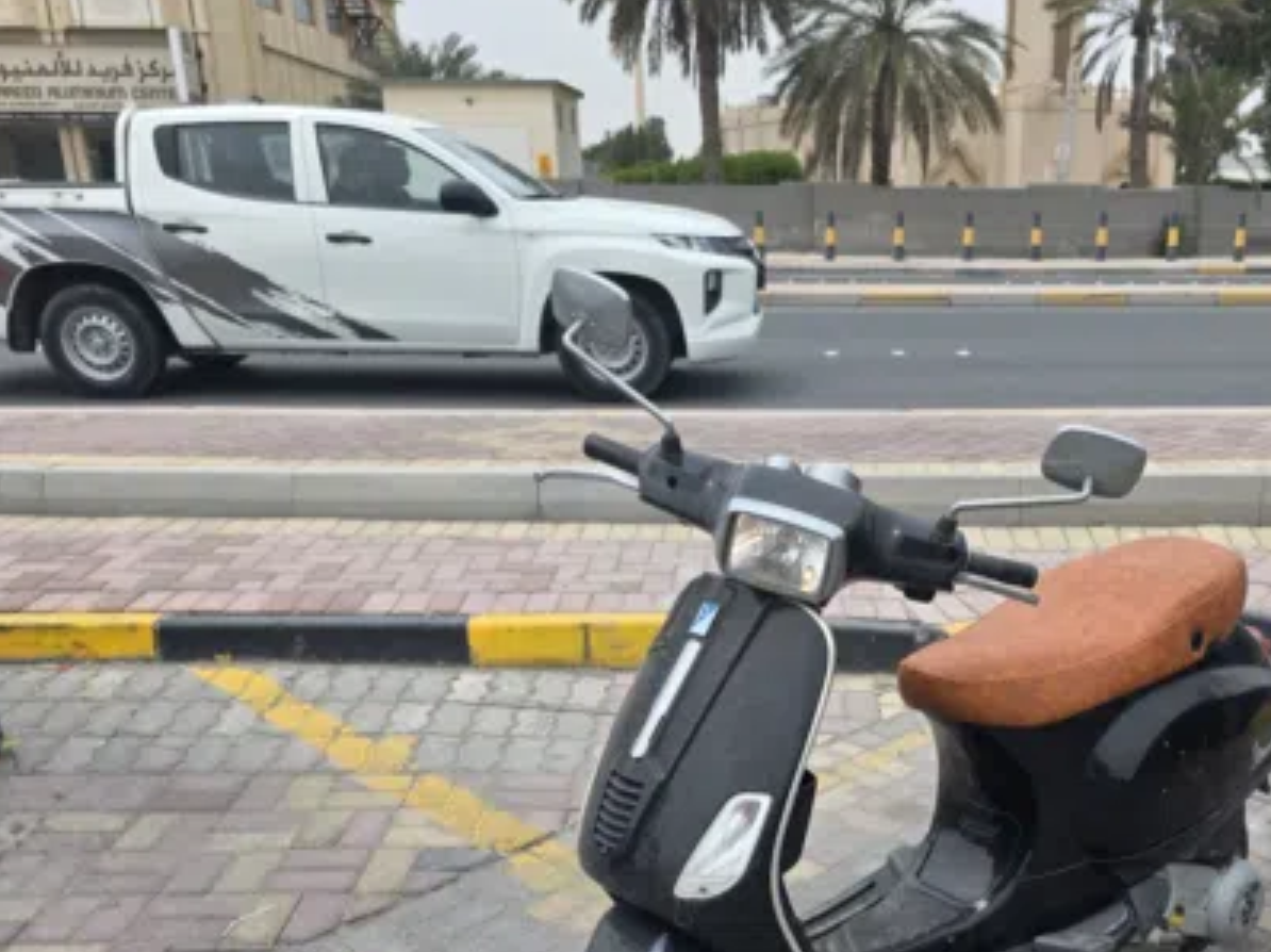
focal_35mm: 37
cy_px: 696
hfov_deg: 49.5
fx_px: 1358
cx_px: 827
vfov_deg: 37.8
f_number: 1.7
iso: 80
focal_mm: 6.3
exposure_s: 1/4237
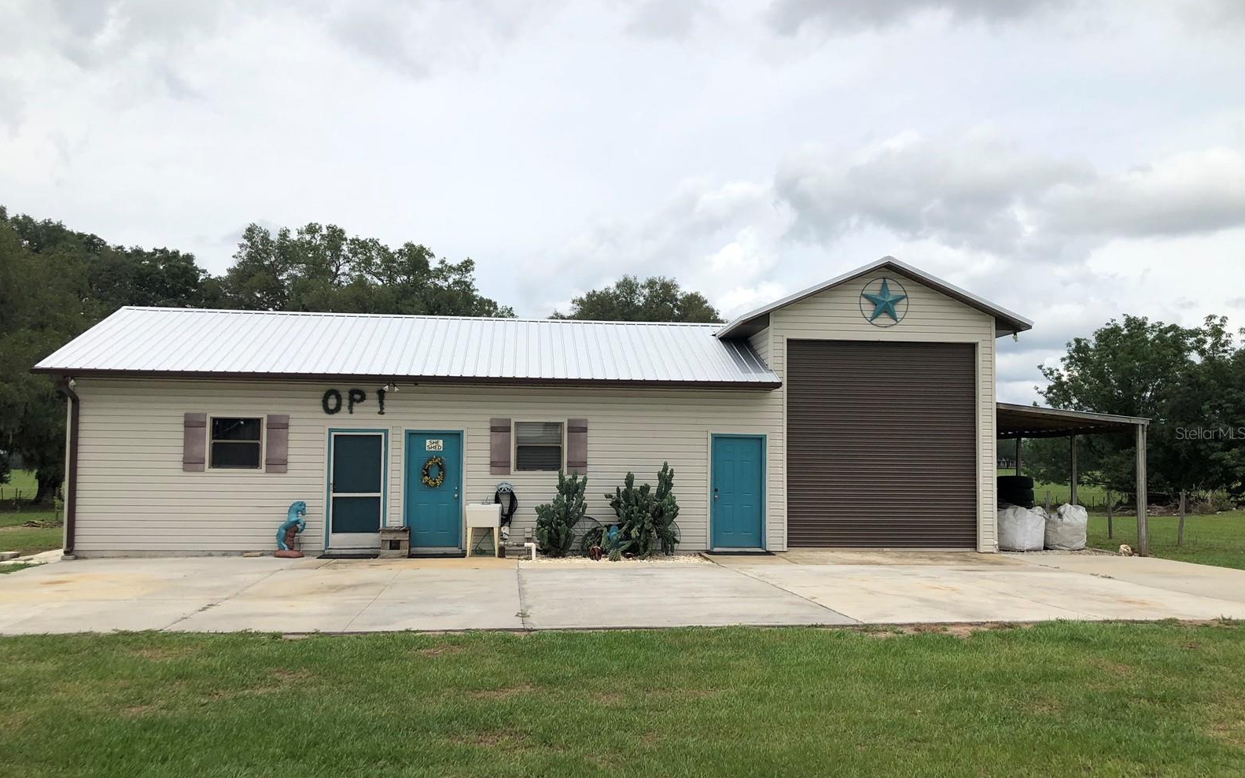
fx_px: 1018
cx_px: 621
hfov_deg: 62.9
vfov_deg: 41.8
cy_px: 433
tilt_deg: +4.1
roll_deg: +0.8
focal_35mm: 30
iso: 20
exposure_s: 1/4000
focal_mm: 3.99
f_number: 1.8
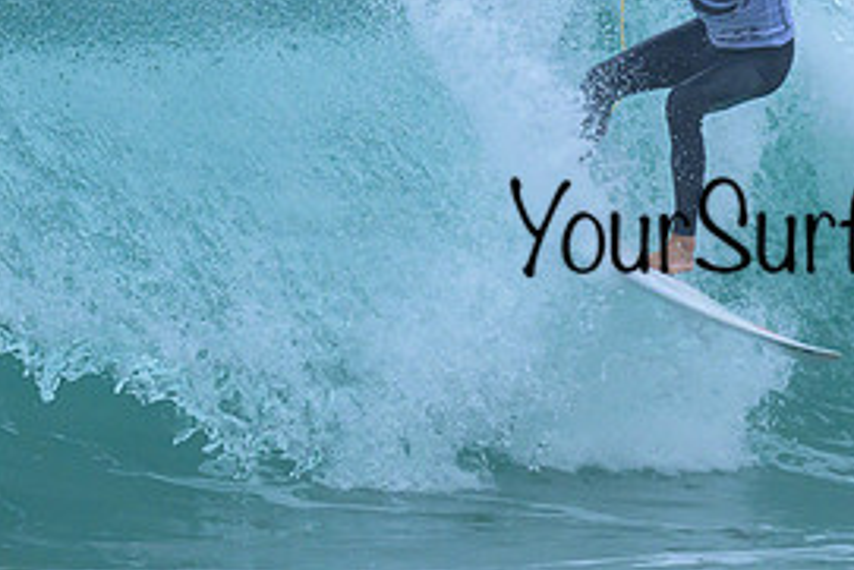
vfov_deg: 0.6
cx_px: 512
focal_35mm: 2358
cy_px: 156
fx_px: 55964
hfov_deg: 0.9
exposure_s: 1/2000
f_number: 6.3
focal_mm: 800
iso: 800
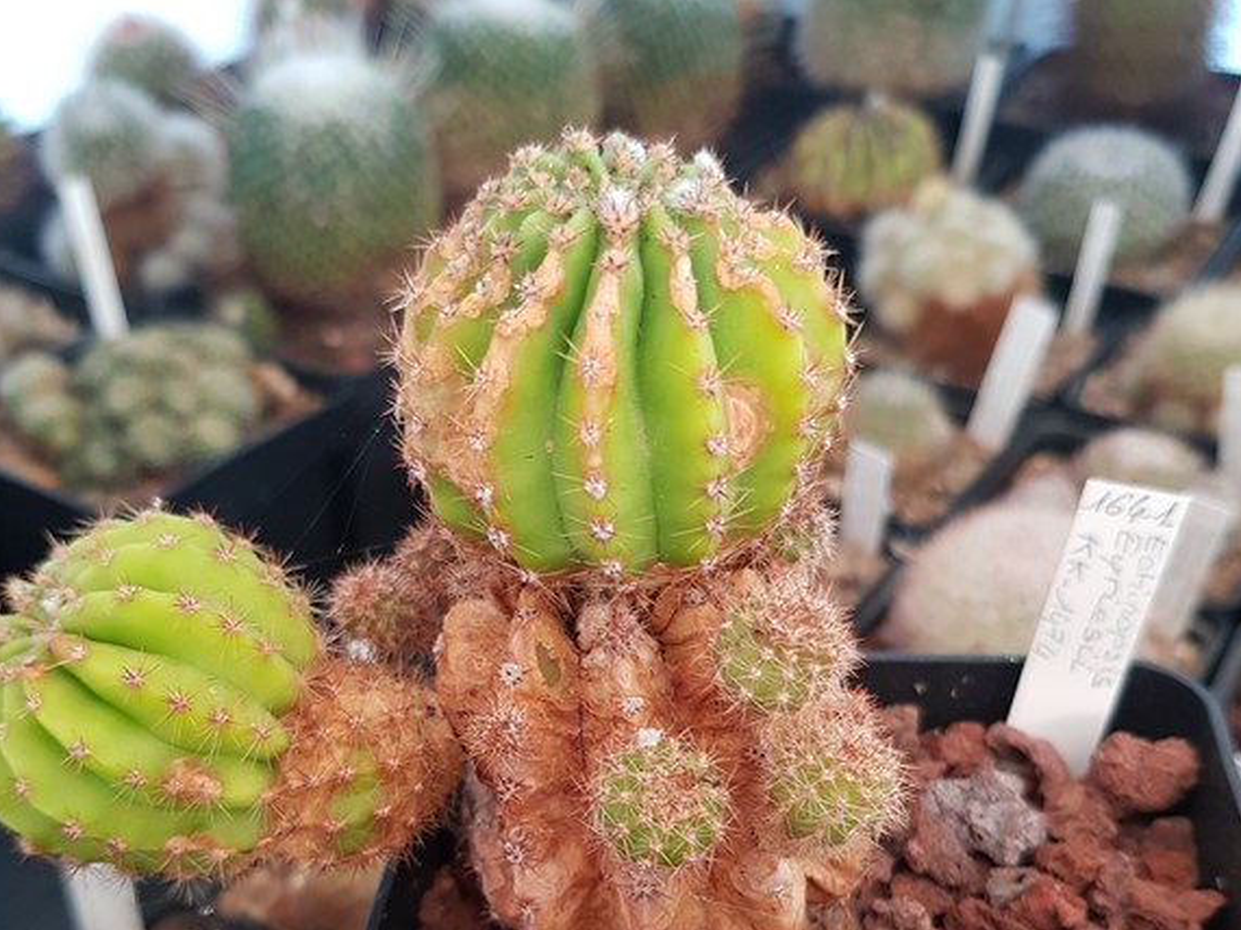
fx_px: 1255
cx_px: 617
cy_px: 724
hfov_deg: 52.6
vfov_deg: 39.3
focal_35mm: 35
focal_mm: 4.2
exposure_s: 1/50
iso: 100
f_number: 1.7
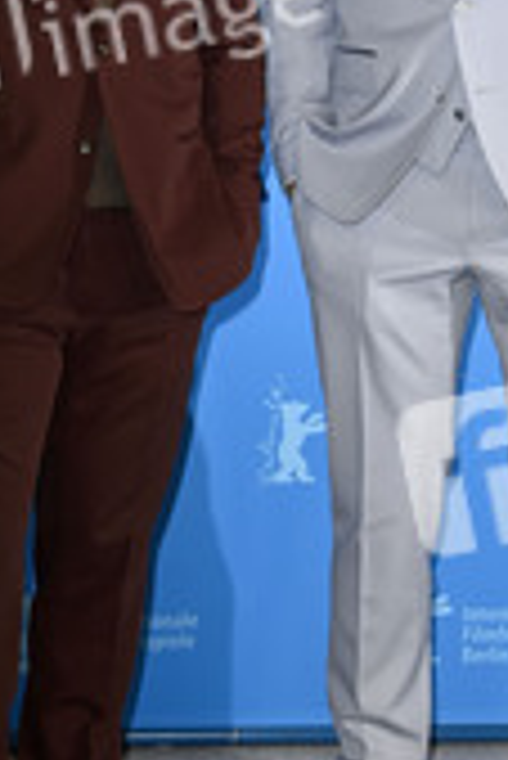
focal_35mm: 118
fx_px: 2492
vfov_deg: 17.3
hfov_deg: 11.6
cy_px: 225
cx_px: 220
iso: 800
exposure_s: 1/250
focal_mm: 50
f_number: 5.6
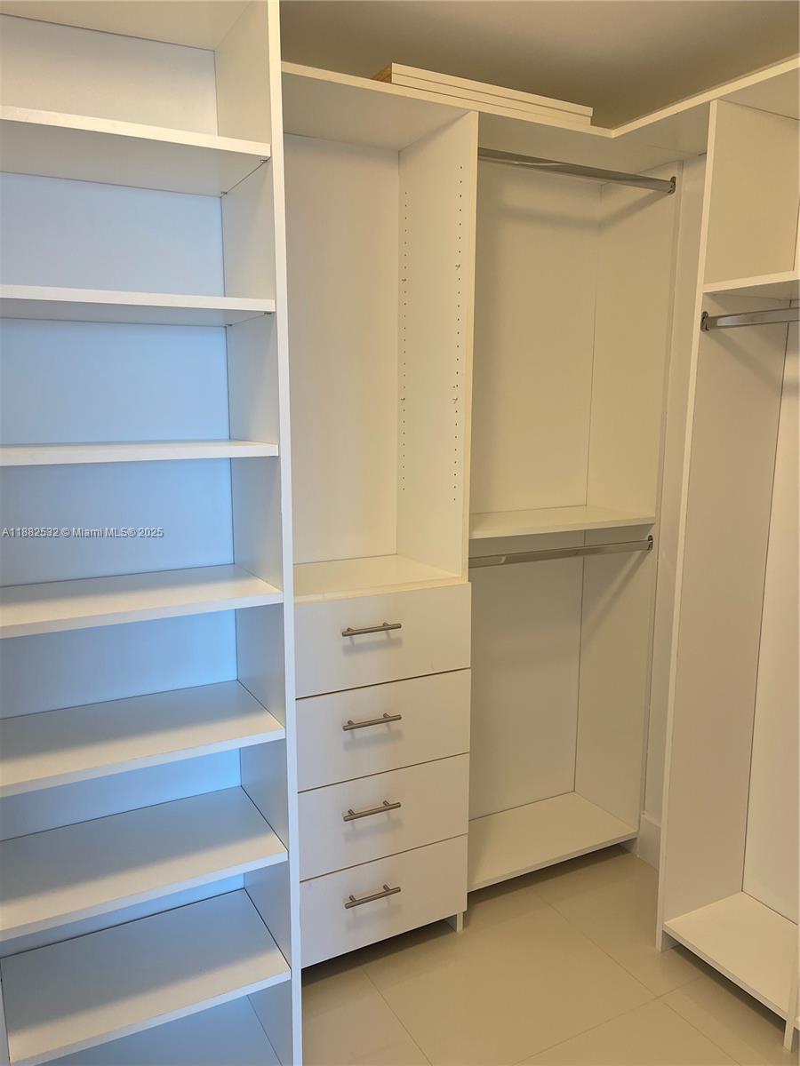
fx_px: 801
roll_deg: -0.1
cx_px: 400
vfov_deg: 67.3
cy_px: 533
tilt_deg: -9.7
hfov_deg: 53.1
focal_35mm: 26
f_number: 1.6
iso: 64
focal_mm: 5.1
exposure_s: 1/120
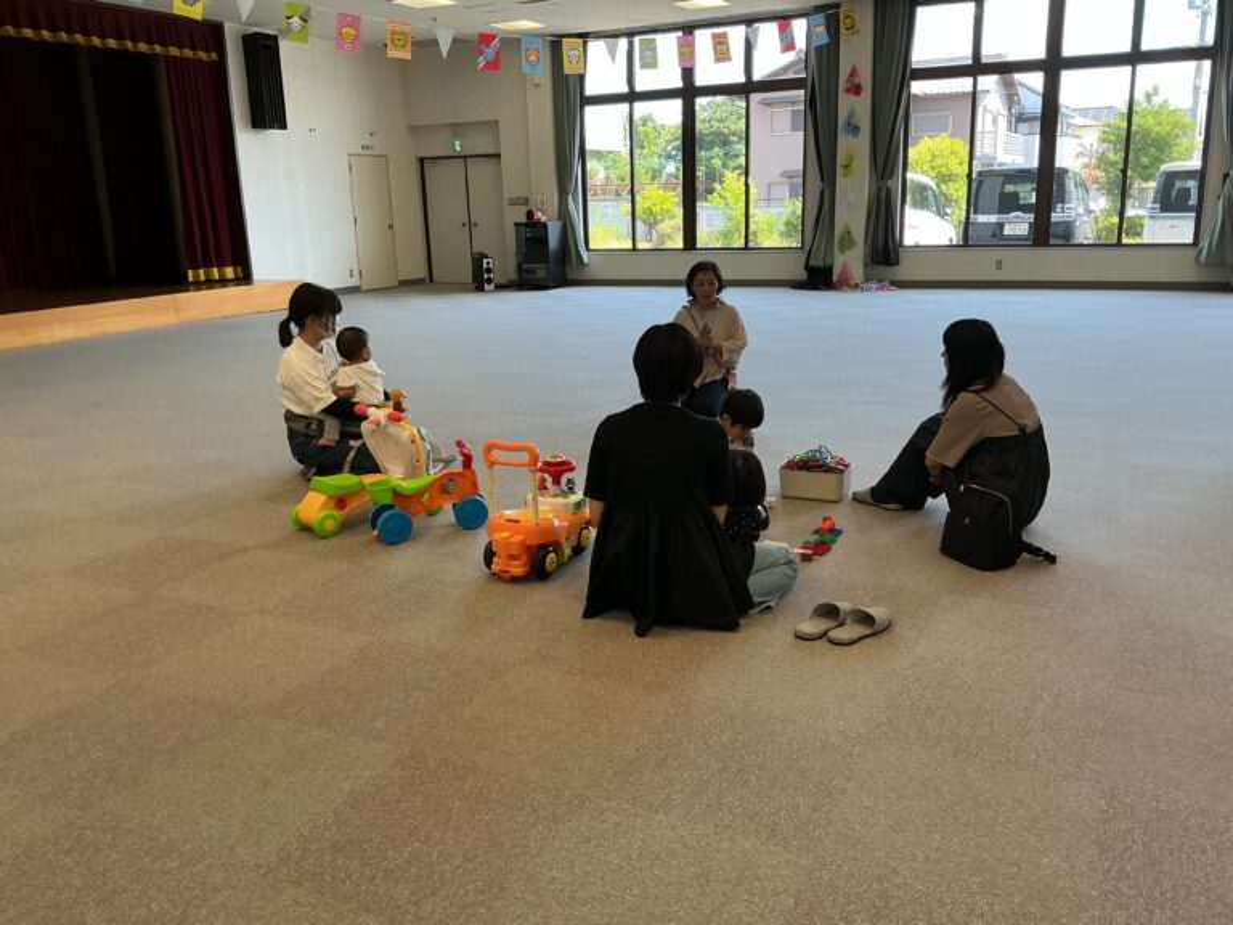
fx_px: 1033
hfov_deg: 61.7
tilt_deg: -15.1
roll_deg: +2.4
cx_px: 616
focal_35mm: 29
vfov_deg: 48.2
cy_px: 462
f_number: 1.8
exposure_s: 1/120
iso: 40
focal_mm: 3
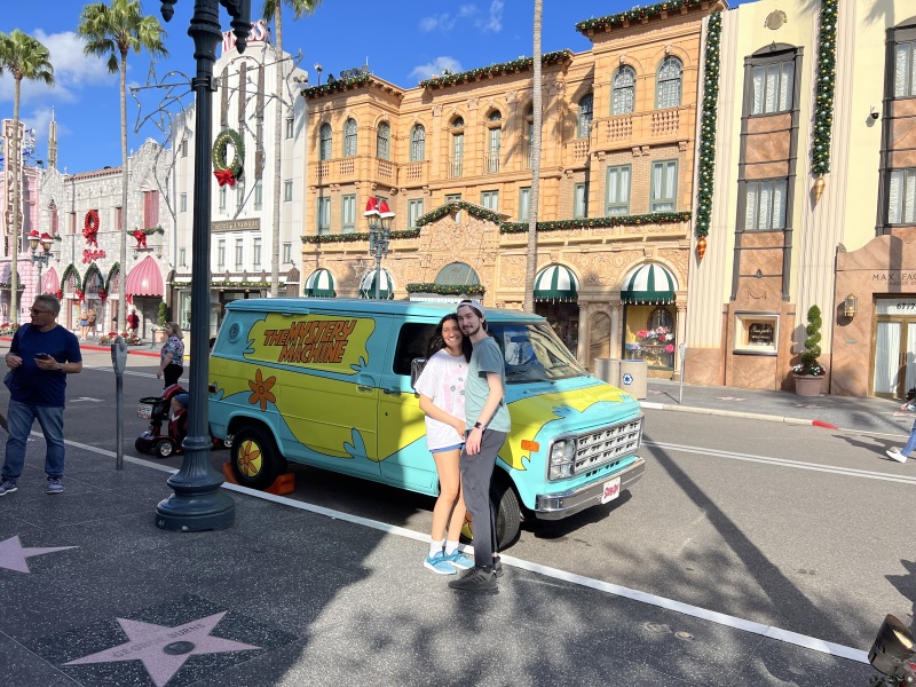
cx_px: 458
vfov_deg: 53.1
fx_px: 688
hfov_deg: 67.3
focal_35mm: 26
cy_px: 344
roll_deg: -1.8
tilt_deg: -3.2
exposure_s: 1/5587
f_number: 1.5
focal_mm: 5.7
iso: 50
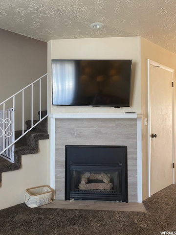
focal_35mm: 26
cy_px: 118
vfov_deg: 67.3
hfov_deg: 53.1
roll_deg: +0.9
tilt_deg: +1.1
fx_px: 176
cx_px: 88
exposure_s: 1/60
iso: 200
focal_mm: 4.25
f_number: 1.8
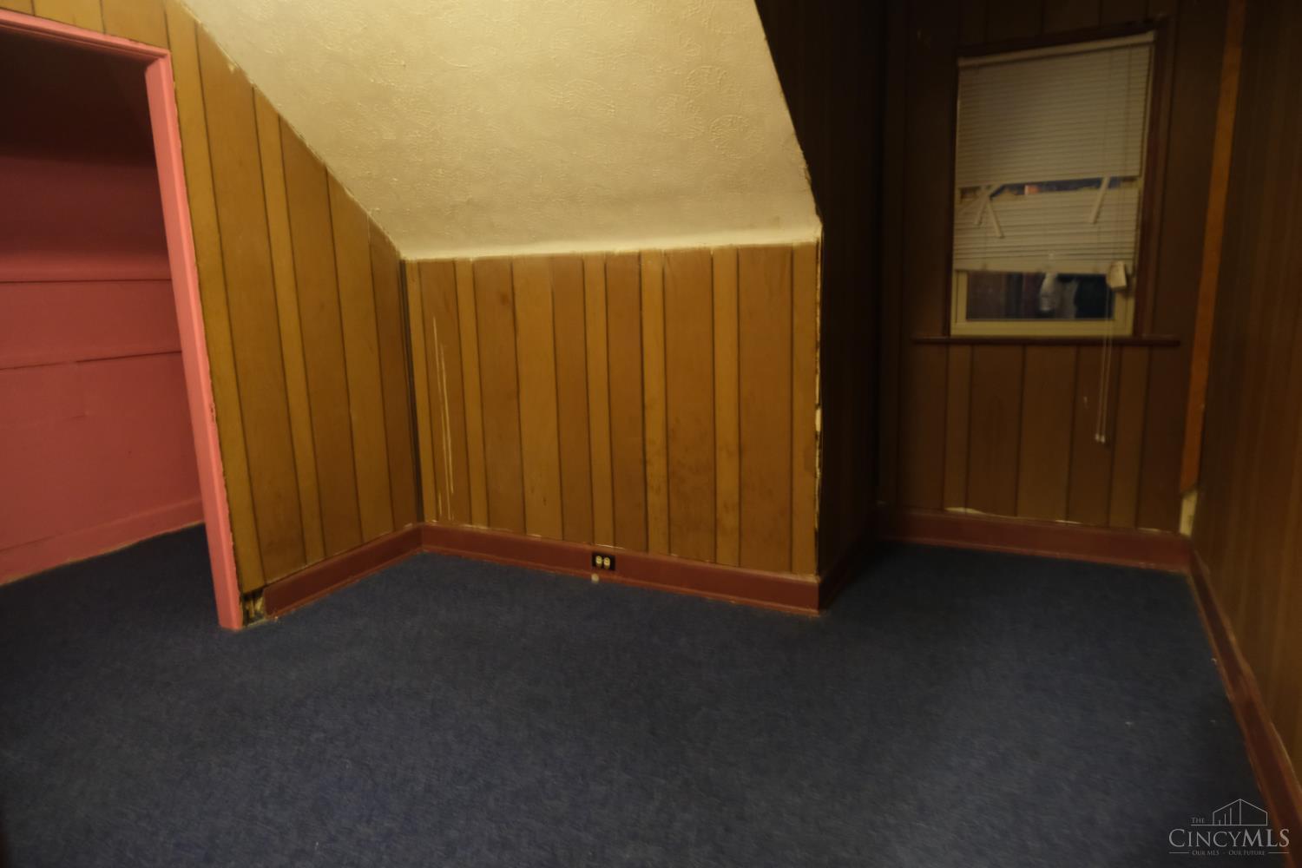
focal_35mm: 23
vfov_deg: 55.1
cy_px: 434
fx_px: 832
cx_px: 651
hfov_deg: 76.1
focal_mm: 15
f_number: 3.5
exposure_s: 1/6
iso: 3200
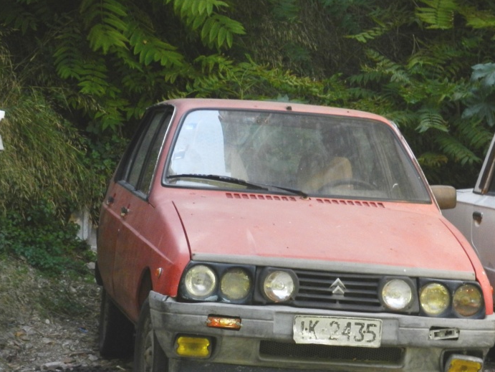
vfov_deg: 9.4
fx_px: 2246
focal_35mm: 157
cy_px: 269
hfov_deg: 12.6
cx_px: 307
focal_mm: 19.1
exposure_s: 1/5
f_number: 5
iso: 400
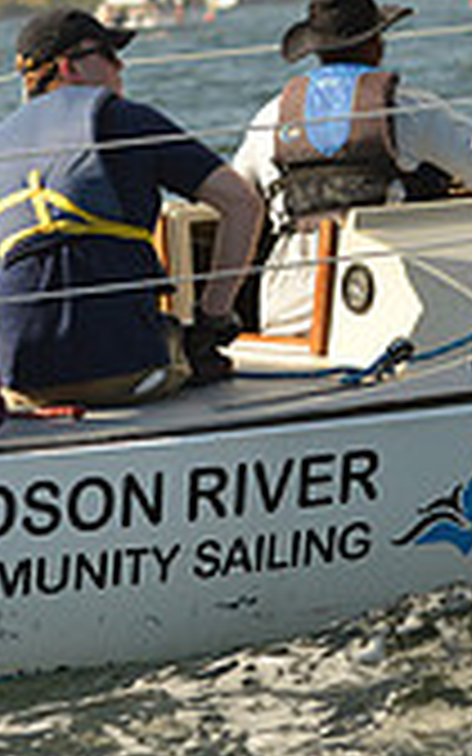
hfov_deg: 4.8
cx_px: 247
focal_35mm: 275
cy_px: 119
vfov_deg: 7.6
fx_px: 5660
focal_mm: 78
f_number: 4.5
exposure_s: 1/1250
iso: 400
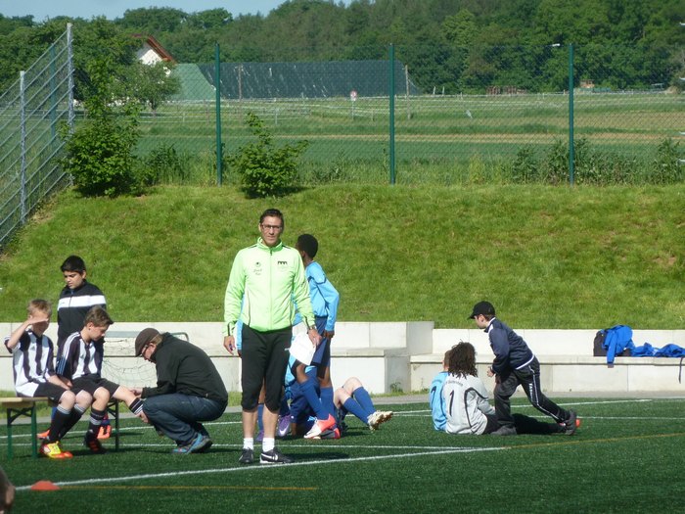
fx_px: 5937
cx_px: 342
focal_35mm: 300
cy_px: 257
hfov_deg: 6.6
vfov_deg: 5.0
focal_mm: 49.2
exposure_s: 1/800
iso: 160
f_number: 4.9
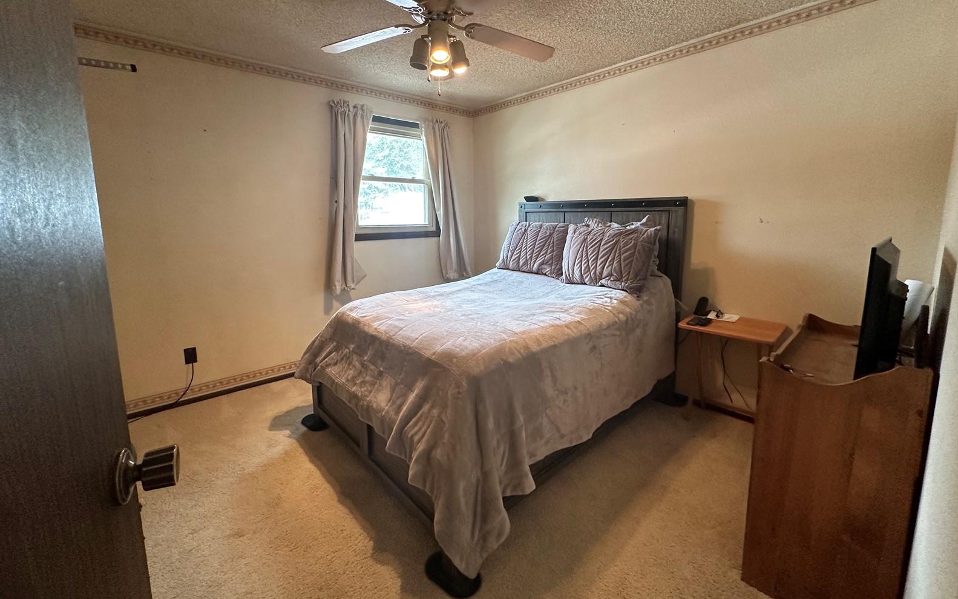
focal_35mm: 15
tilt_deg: -7.0
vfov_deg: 74.5
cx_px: 475
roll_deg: +0.4
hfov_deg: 101.5
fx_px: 392
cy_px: 266
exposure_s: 1/120
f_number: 2.2
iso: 320
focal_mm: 2.22
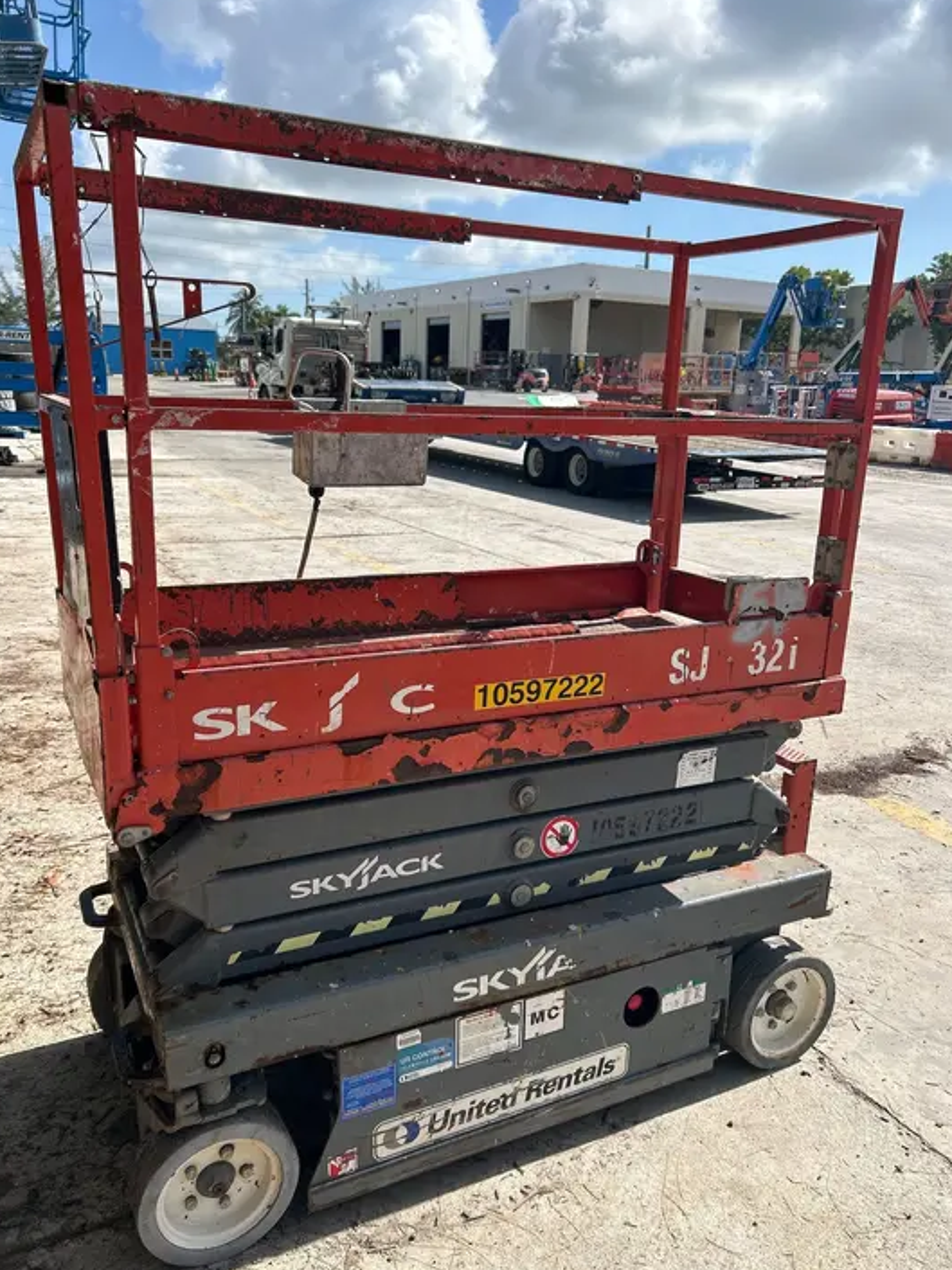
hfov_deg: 51.3
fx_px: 991
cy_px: 647
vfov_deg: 65.3
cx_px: 479
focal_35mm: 27
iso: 50
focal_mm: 5.7
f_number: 1.5
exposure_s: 1/3165
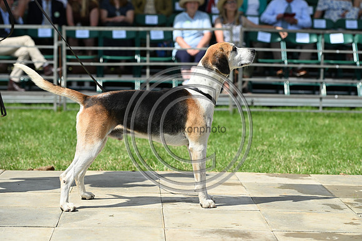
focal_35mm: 102
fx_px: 1026
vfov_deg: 13.4
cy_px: 120
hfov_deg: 20.0
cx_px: 181
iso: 180
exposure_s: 1/1250
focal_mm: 102
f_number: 4.5
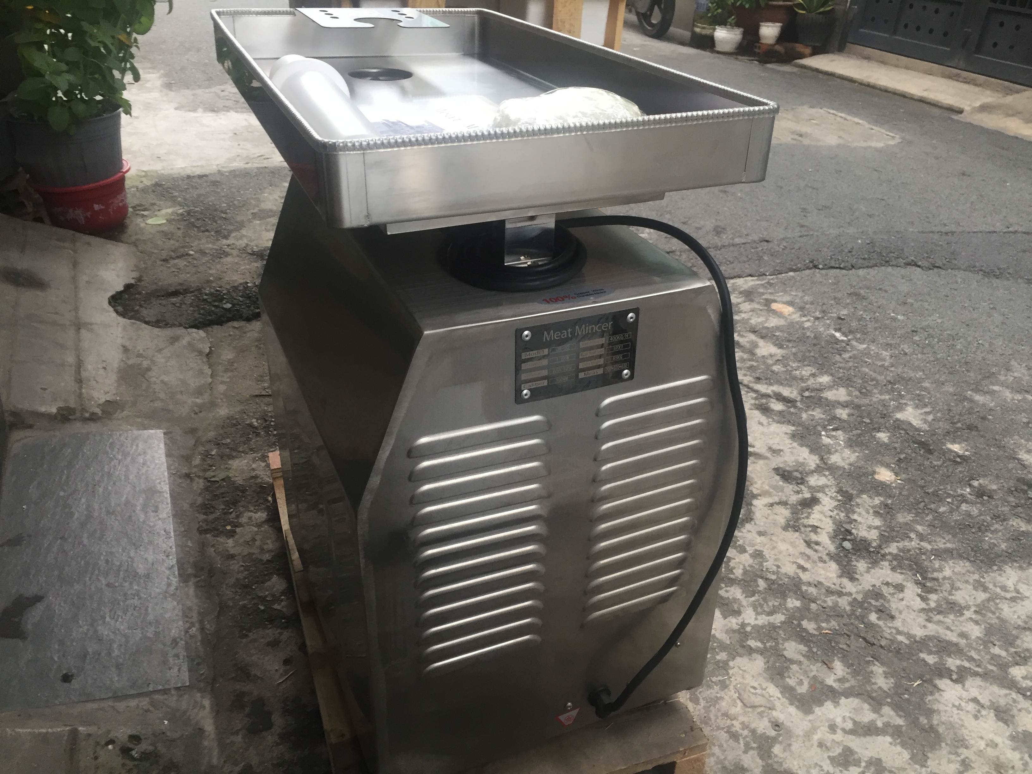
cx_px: 516
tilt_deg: -31.2
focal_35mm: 29
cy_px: 387
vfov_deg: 48.2
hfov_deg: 61.7
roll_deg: -6.0
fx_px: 865
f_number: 2.2
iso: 100
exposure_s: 1/33
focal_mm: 4.15
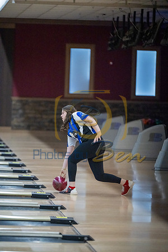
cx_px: 84
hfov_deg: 7.0
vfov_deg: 10.5
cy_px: 126
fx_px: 1365
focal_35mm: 195
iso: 4000
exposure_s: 1/1000
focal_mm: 195
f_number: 2.8
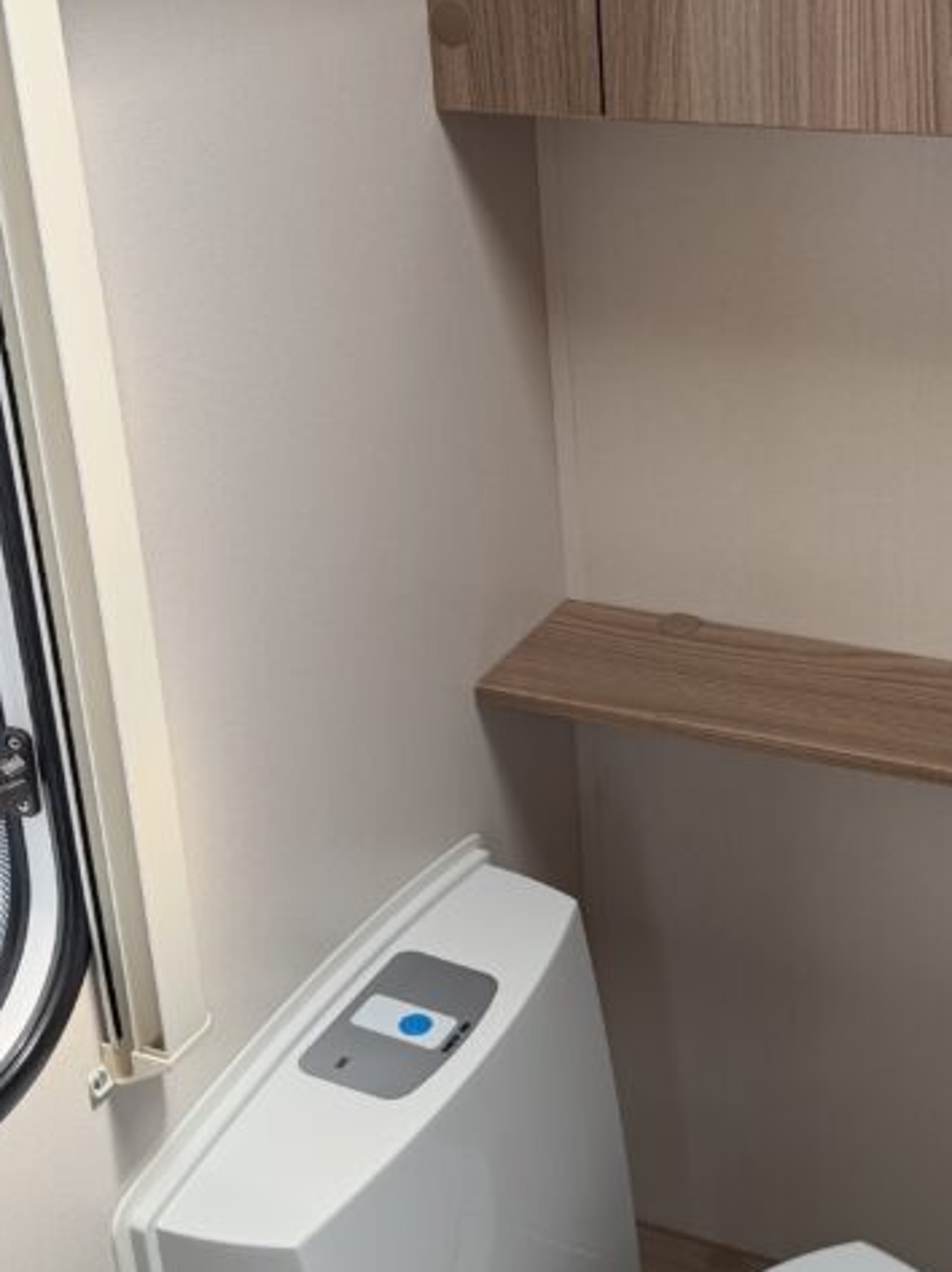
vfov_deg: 36.6
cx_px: 742
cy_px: 465
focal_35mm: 52
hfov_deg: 27.5
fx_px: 1909
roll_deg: +2.5
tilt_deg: -21.1
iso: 80
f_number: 1.78
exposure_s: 1/214
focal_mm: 6.76
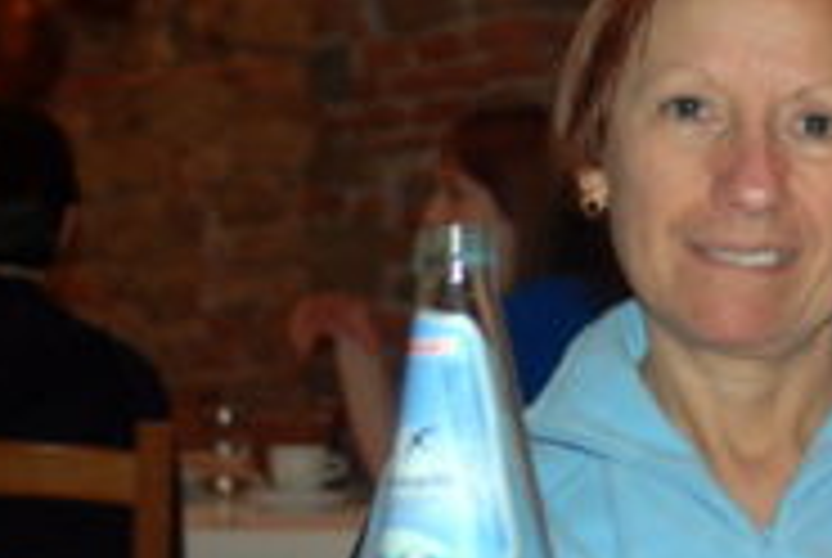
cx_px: 774
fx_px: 3565
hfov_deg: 13.2
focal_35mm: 154
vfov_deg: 8.9
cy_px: 245
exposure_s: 1/60
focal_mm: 38
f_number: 3.8
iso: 200
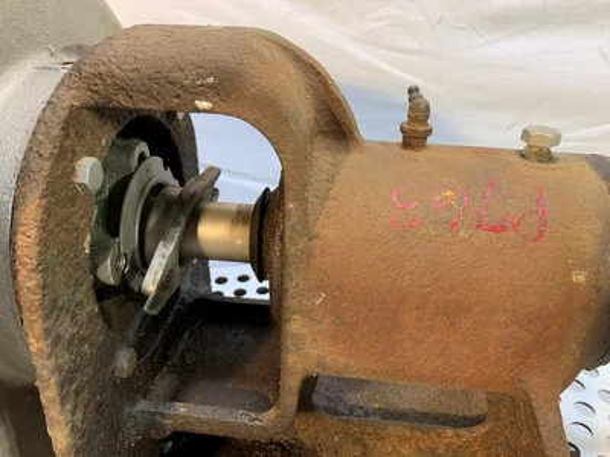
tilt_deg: -30.3
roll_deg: +0.1
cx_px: 305
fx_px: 458
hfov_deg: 67.3
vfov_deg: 53.1
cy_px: 228
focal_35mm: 26
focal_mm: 4.25
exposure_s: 1/120
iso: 64
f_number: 1.8
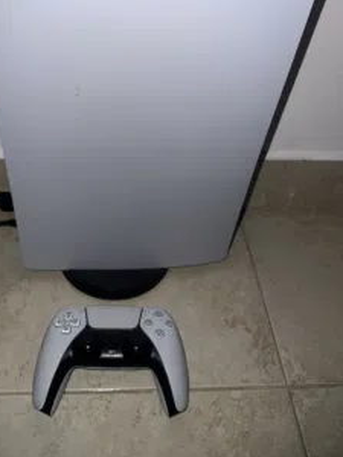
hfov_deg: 44.0
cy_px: 169
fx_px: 423
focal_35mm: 32
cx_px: 145
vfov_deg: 56.1
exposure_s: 1/47
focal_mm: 6.86
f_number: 1.78
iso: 50
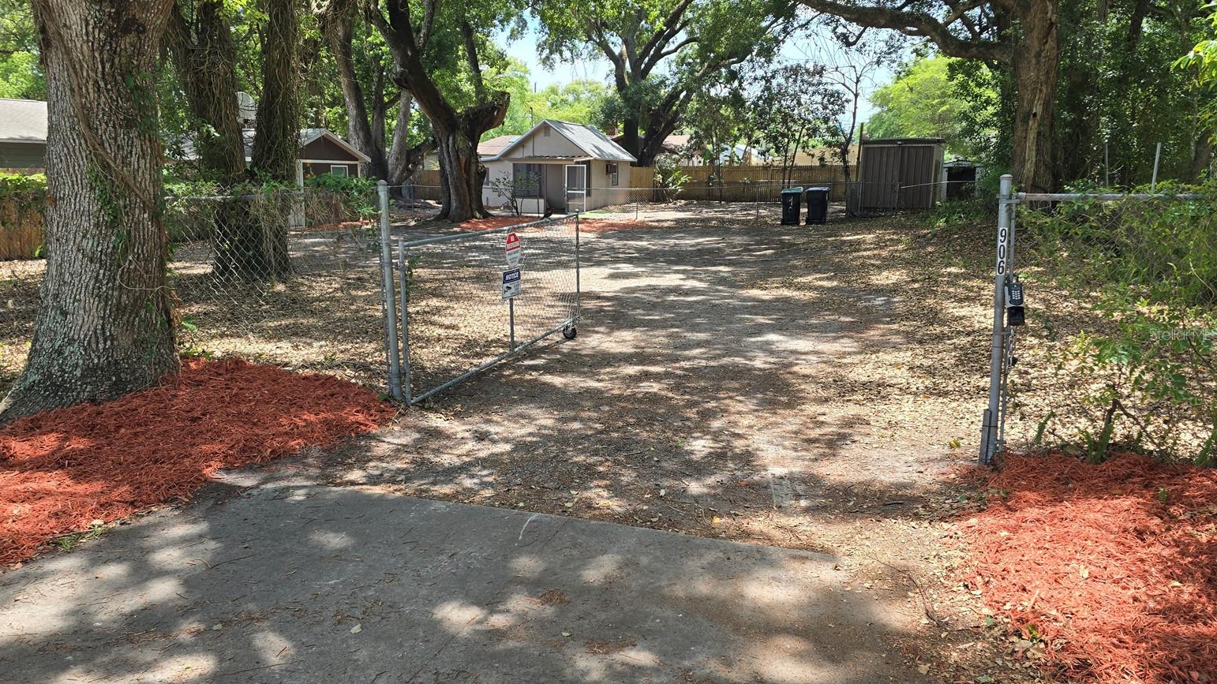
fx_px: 839
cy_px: 334
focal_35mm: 26
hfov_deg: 71.9
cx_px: 592
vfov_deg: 44.4
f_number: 1.7
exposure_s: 1/180
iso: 16
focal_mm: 6.3
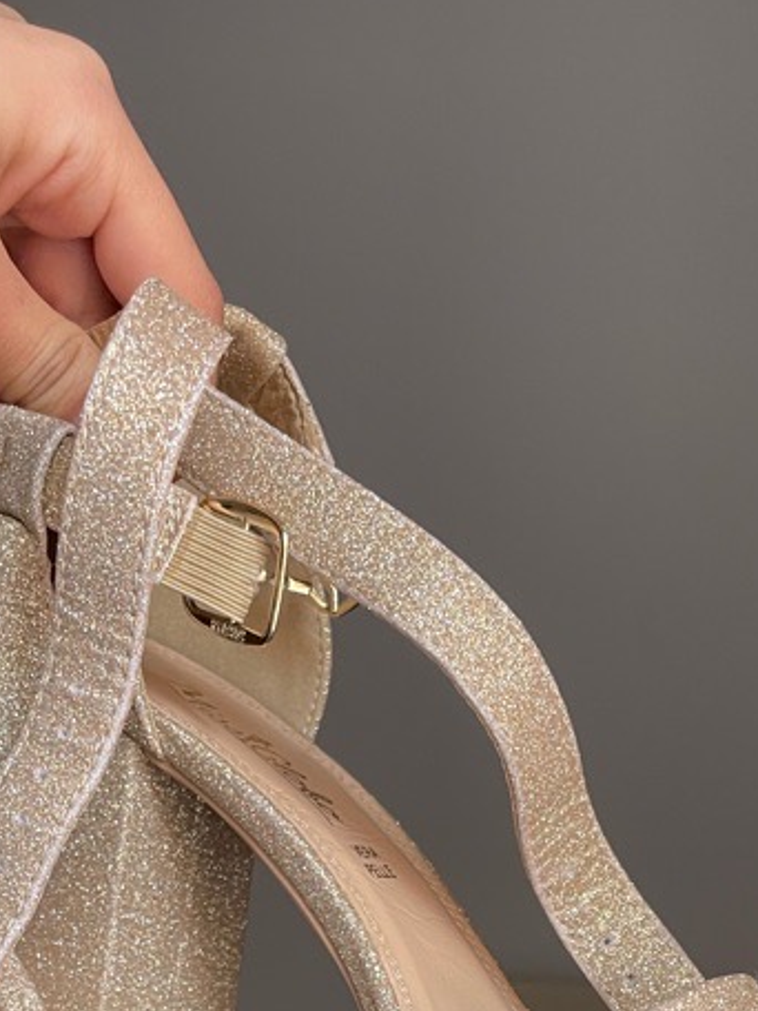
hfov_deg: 25.6
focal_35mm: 57
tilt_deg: -13.5
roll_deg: +2.0
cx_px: 273
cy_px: 989
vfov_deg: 31.5
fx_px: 1664
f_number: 1.6
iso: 125
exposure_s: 1/95
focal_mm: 4.2
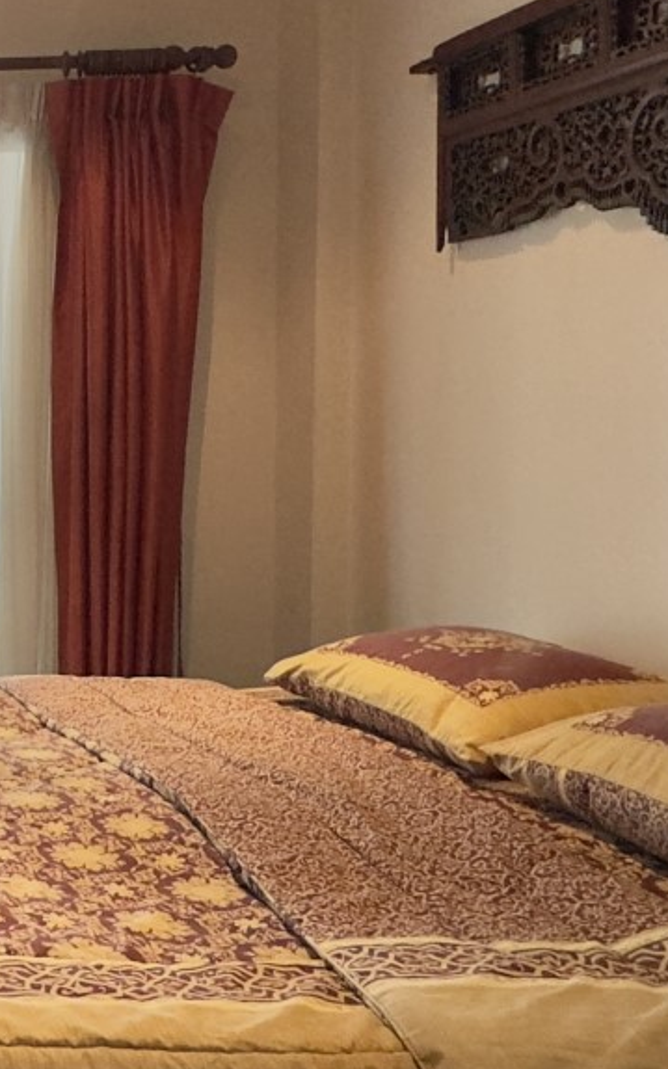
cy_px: 455
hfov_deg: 19.8
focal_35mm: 53
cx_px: -434
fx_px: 1545
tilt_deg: -1.5
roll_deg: +0.3
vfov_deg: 38.1
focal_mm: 2.22
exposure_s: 1/100
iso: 160
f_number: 2.2
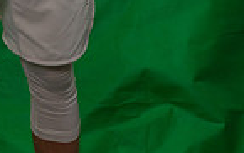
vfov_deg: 8.2
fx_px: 952
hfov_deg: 14.5
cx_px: 25
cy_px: -262
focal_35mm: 143
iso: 800
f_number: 20
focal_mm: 24
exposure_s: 1/60
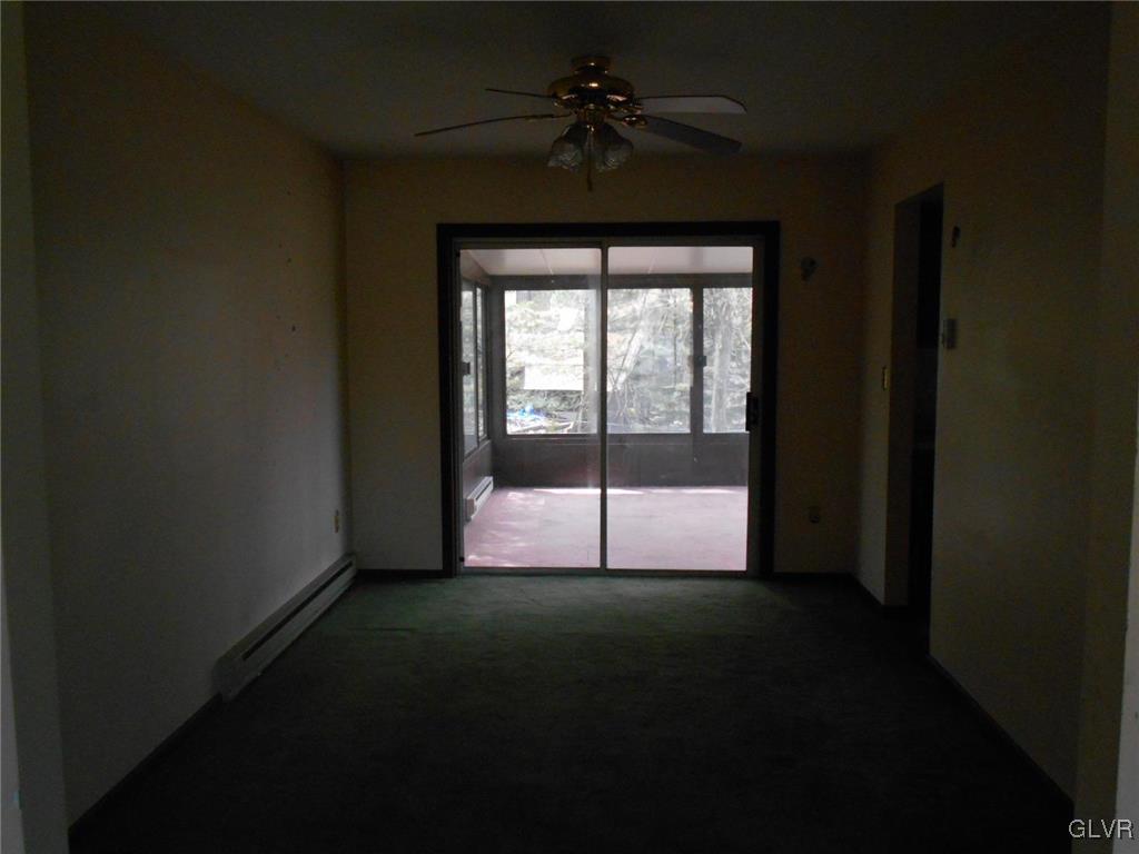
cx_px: 570
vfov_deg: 46.8
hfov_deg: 60.0
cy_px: 427
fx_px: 987
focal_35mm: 30
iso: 500
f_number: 3.4
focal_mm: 5.1
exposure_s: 1/250
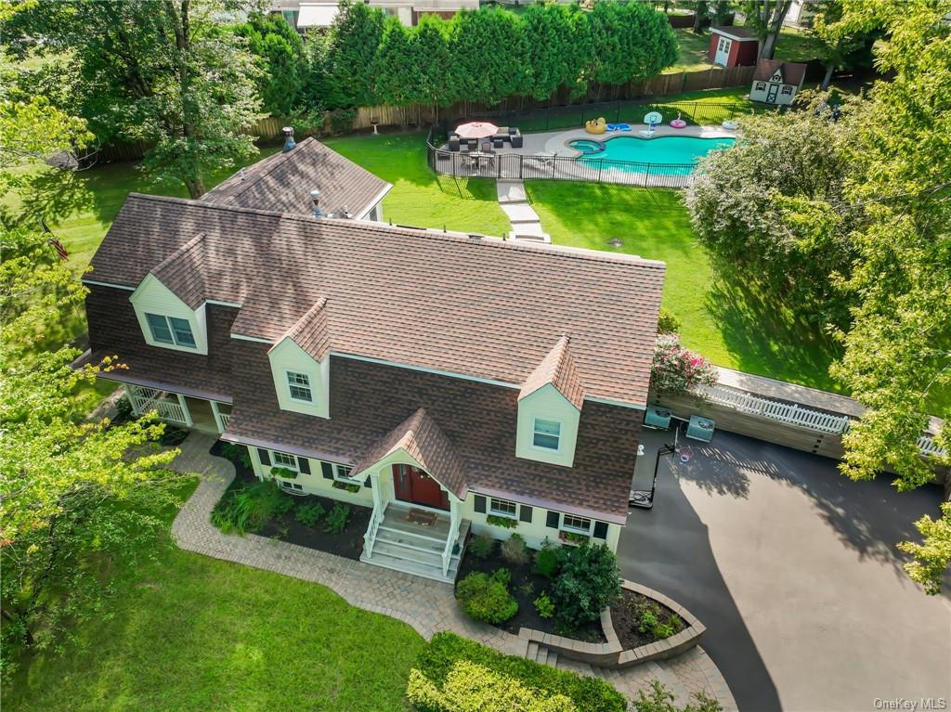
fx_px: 659
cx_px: 476
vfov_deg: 56.8
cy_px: 356
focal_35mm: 24
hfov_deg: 71.6
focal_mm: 12.29
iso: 120
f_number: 2.8
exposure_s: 1/240
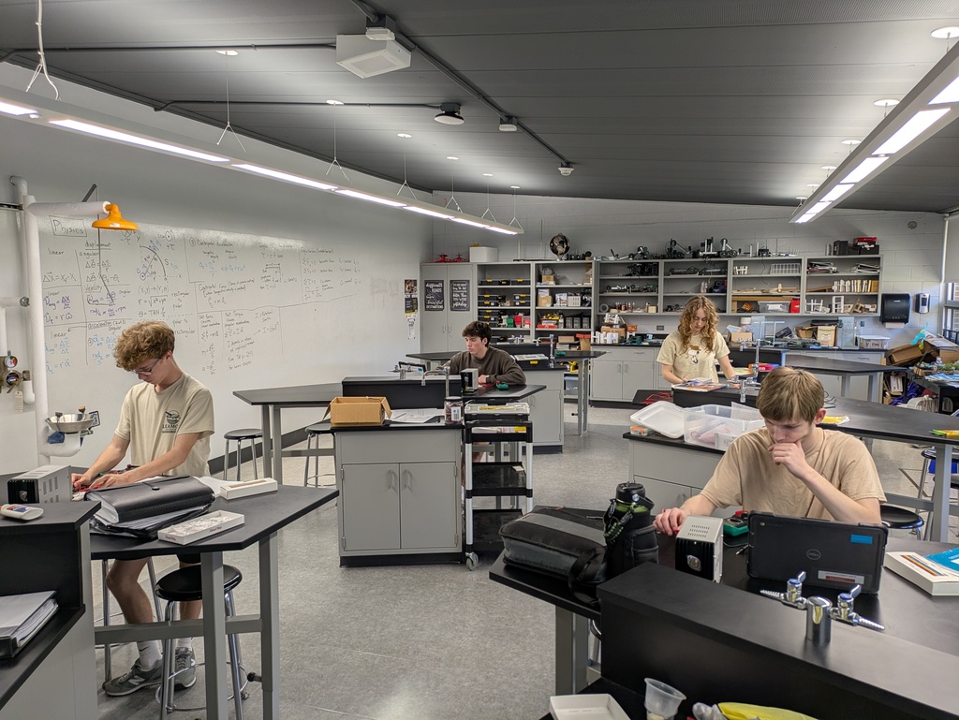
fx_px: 693
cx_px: 480
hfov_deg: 69.4
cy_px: 360
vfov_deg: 54.9
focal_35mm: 25
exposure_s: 1/40
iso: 48
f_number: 1.89
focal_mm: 5.43
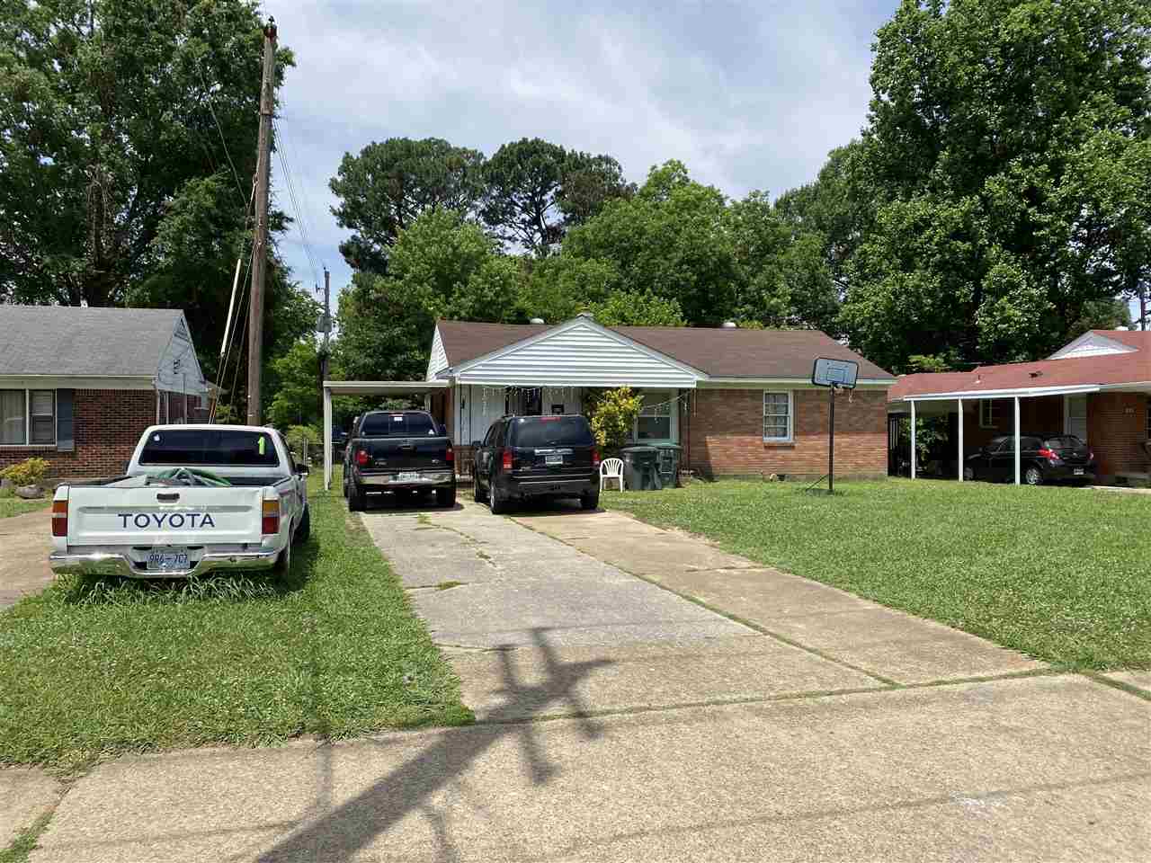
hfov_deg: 67.3
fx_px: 865
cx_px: 576
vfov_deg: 53.1
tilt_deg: +2.1
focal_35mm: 26
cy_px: 432
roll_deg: -0.2
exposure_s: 1/2967
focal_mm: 4.25
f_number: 1.8
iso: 32
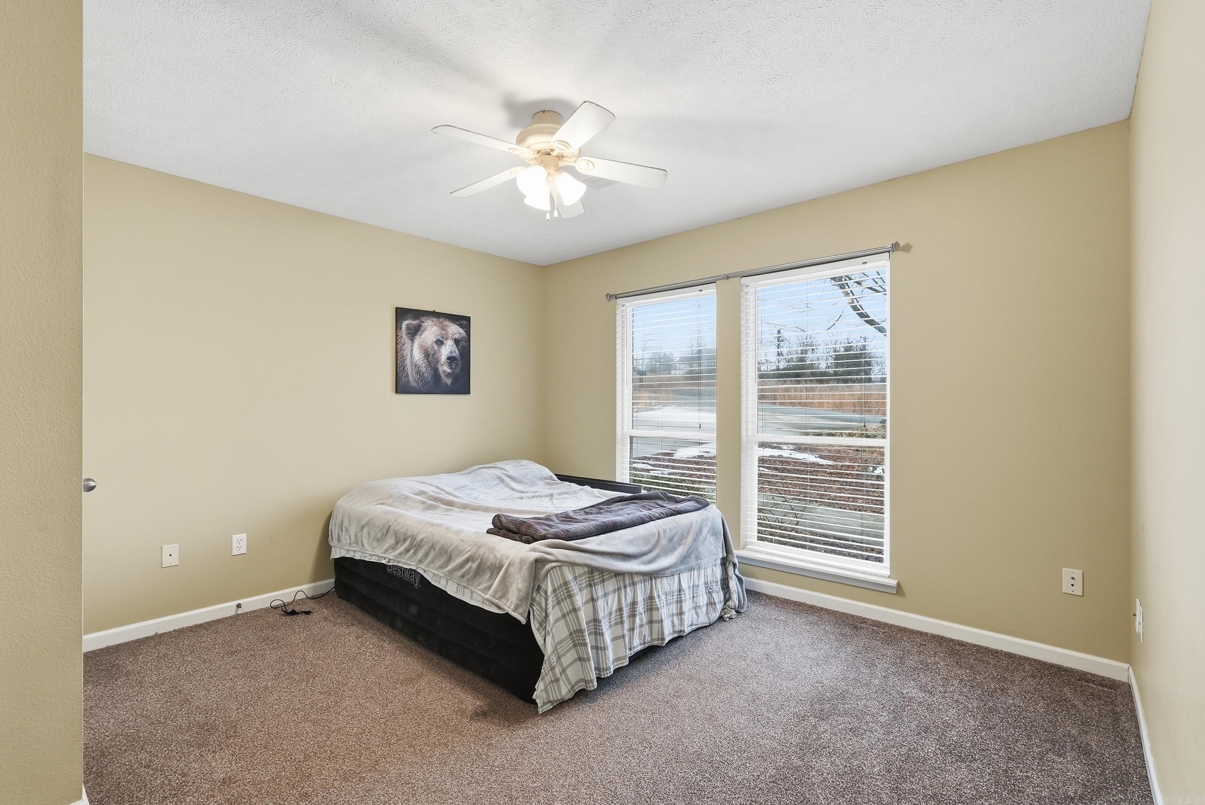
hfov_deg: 96.7
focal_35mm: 16
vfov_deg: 73.8
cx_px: 602
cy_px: 402
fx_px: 536
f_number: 9
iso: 640
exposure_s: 1/40
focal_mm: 16
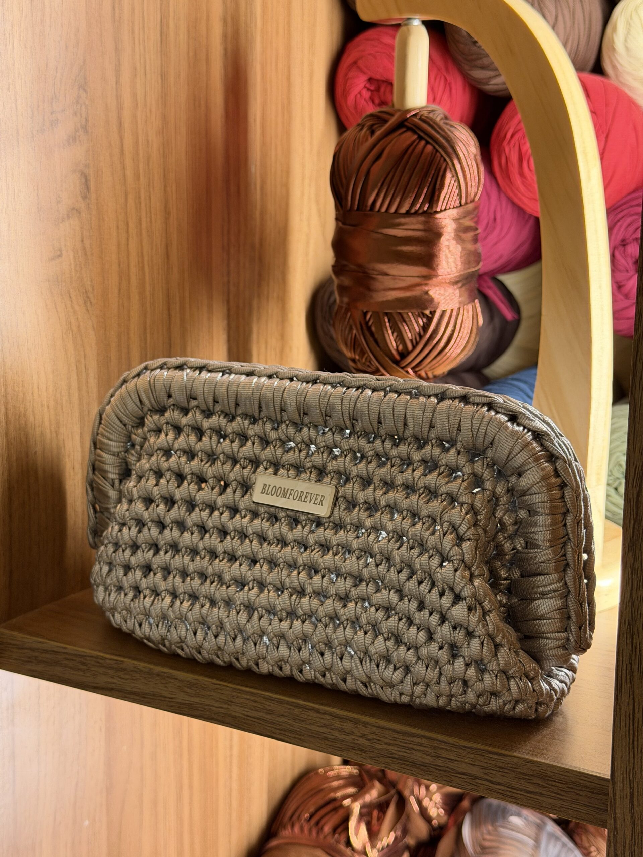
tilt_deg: -11.3
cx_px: 322
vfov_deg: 39.7
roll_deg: -0.2
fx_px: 1189
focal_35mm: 48
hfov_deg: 30.3
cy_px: 428
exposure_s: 1/33
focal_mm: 6.76
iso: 250
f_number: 1.78
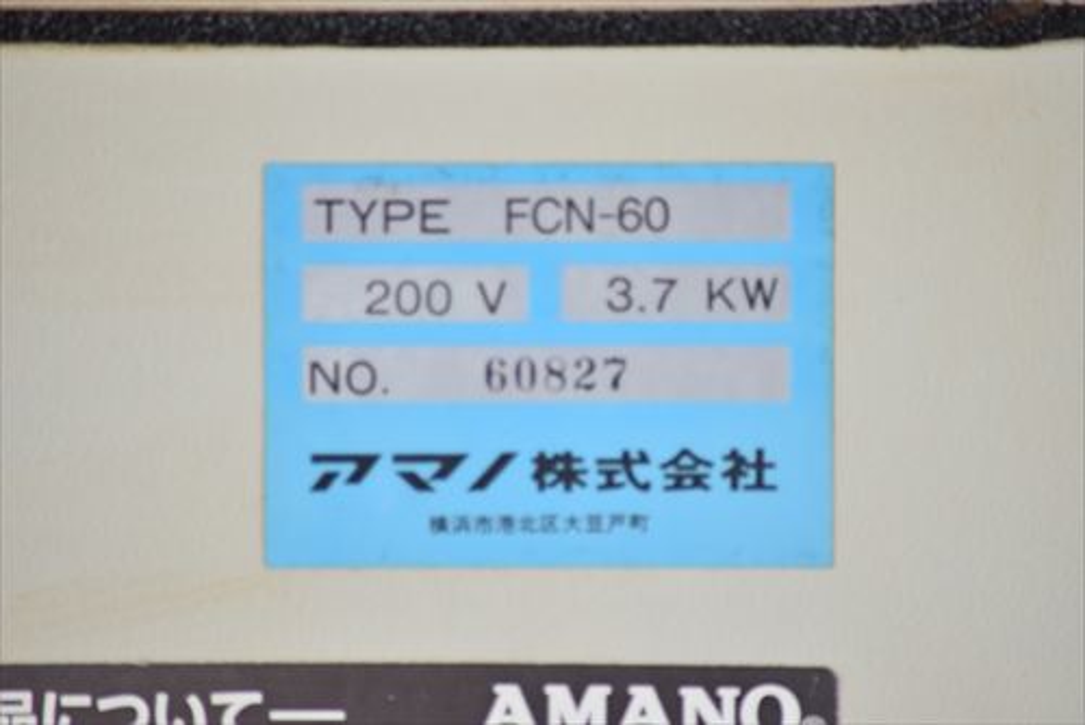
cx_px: 542
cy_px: 362
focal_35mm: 450
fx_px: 13570
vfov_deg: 3.1
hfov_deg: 4.6
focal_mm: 300
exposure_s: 1/200
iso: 1250
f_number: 6.3
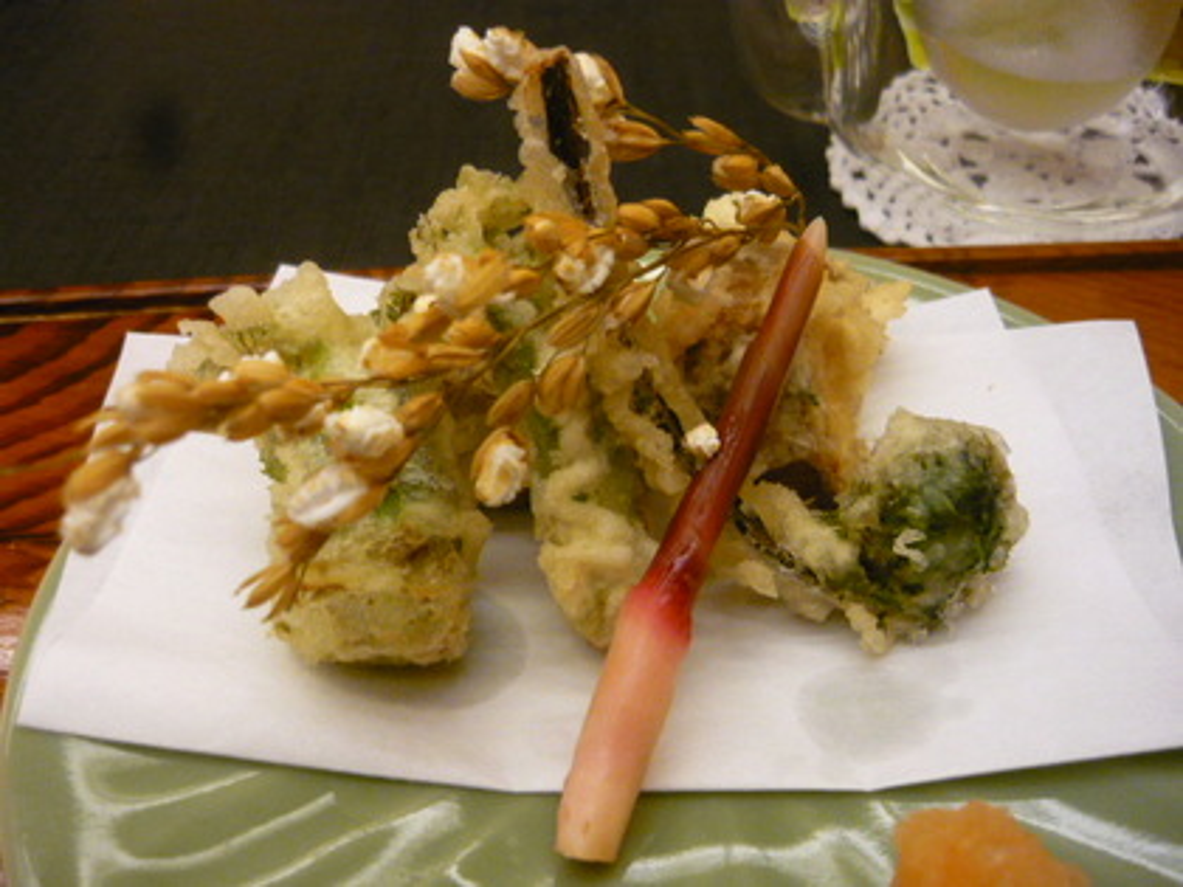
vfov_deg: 42.9
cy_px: 444
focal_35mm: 33
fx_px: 1128
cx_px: 592
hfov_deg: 55.4
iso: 400
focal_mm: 5.5
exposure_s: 1/20
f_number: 2.8
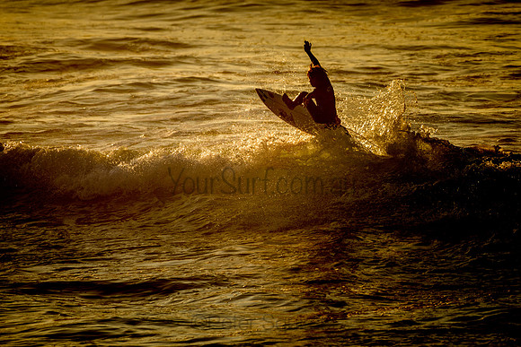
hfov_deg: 3.4
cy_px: 140
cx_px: 294
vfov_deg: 2.2
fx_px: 8870
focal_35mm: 613
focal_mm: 500
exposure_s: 1/2000
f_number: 5.6
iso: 320
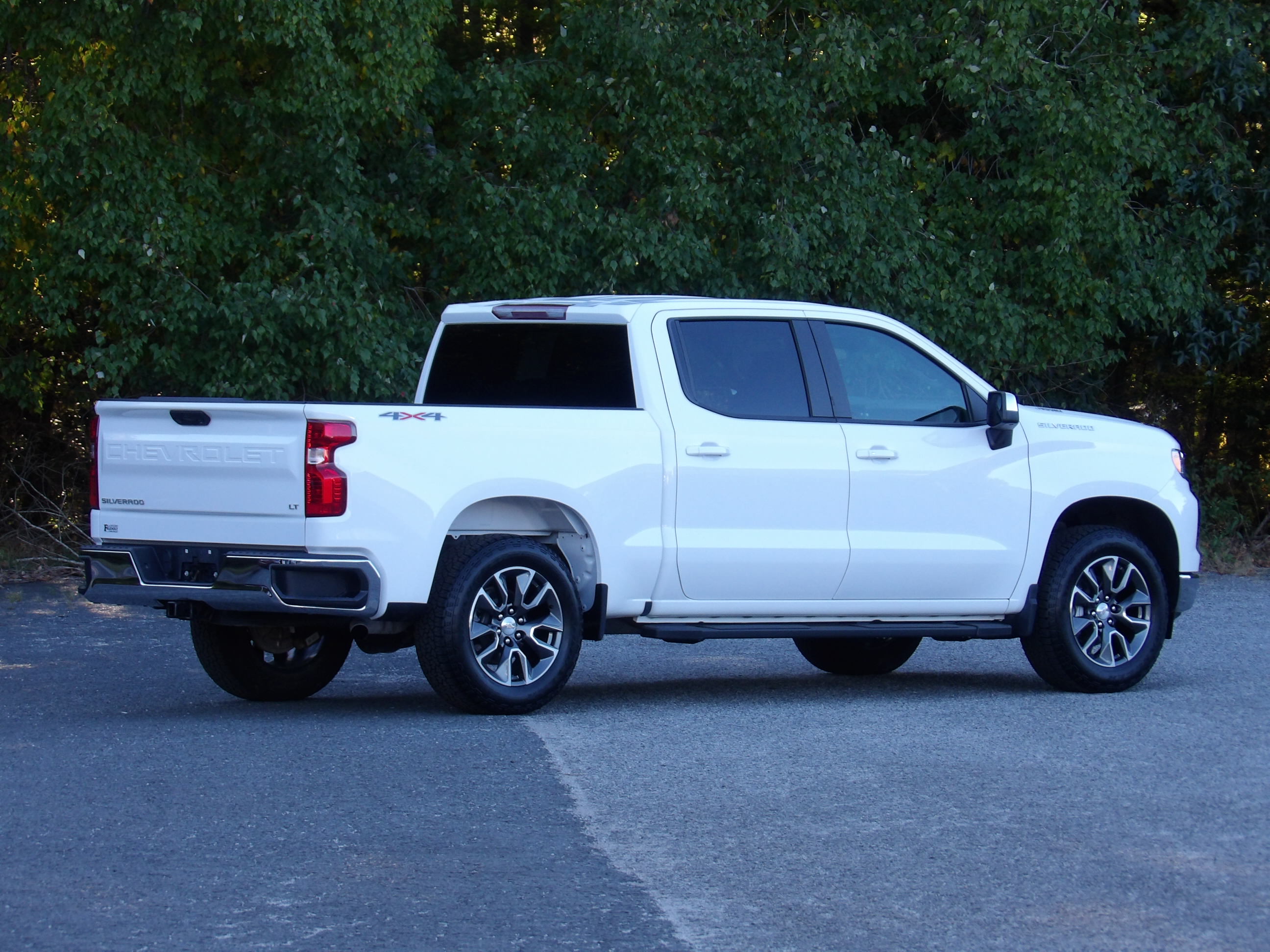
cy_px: 476
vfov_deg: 8.8
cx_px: 635
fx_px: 6200
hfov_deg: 11.7
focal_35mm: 169
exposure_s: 1/100
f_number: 4.4
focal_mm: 30.2
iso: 133
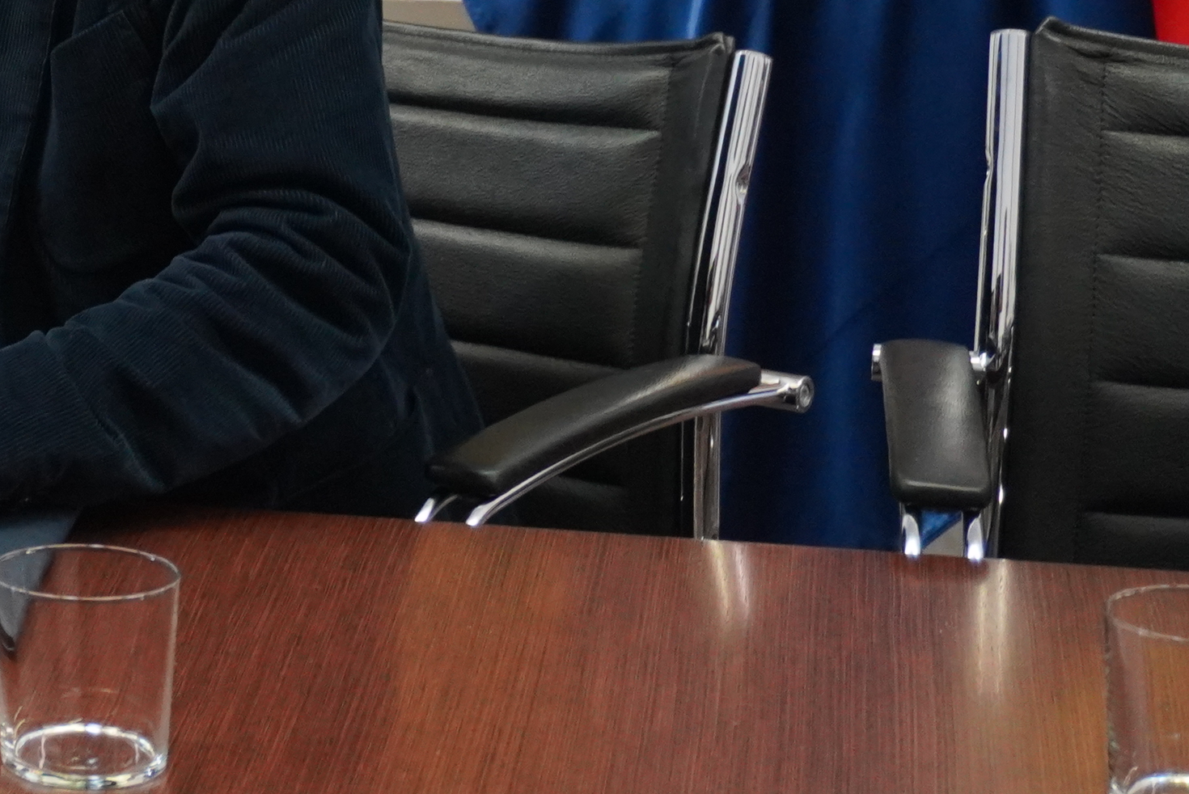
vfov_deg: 10.8
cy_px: -116
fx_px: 4145
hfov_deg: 15.3
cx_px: -510
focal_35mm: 125
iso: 2000
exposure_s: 1/50
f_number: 4.5
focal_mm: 29
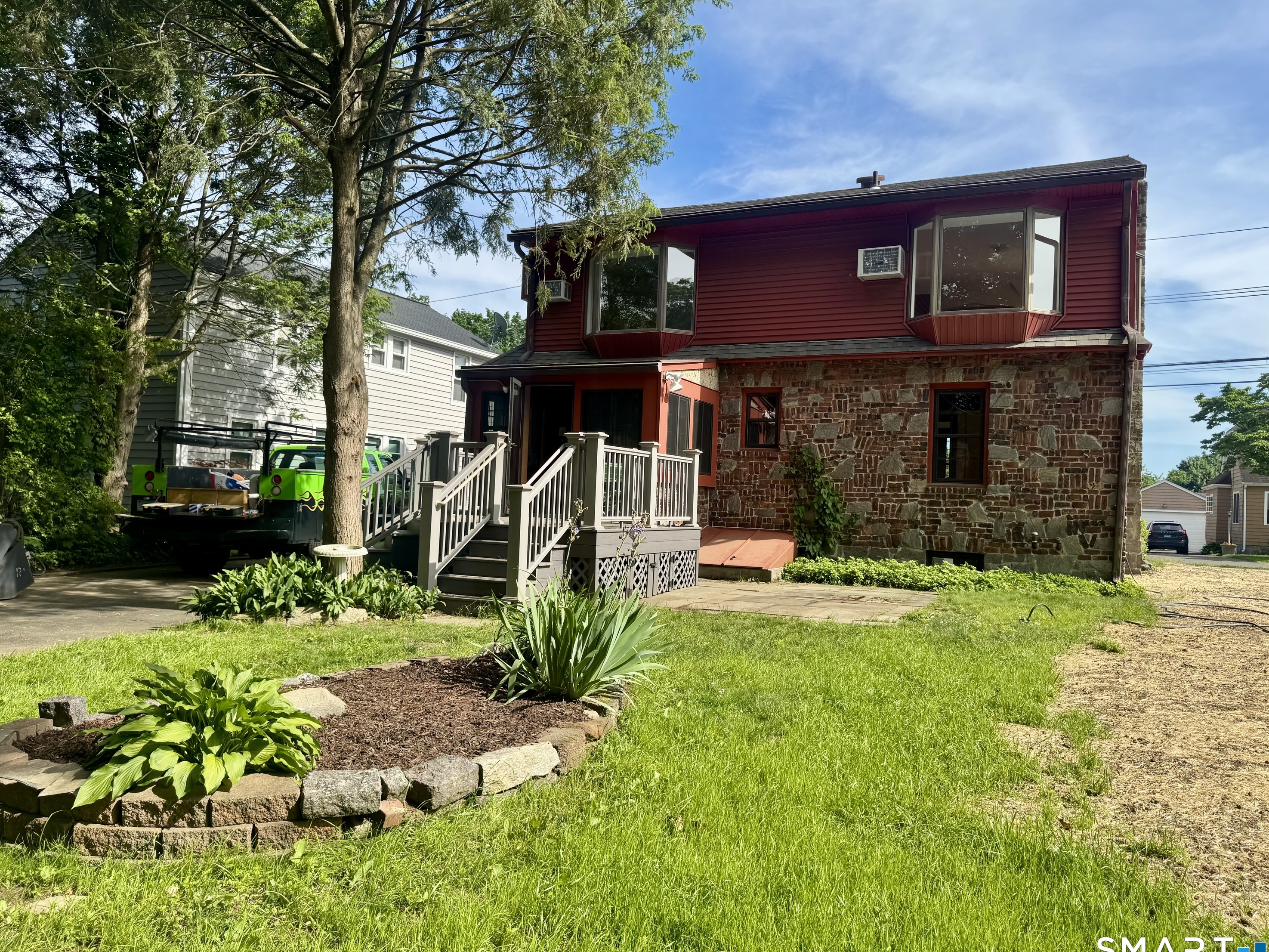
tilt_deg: +1.8
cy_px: 476
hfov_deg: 69.4
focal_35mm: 25
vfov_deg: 54.9
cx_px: 632
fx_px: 917
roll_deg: -2.4
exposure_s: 1/2506
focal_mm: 6.76
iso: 80
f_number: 1.78
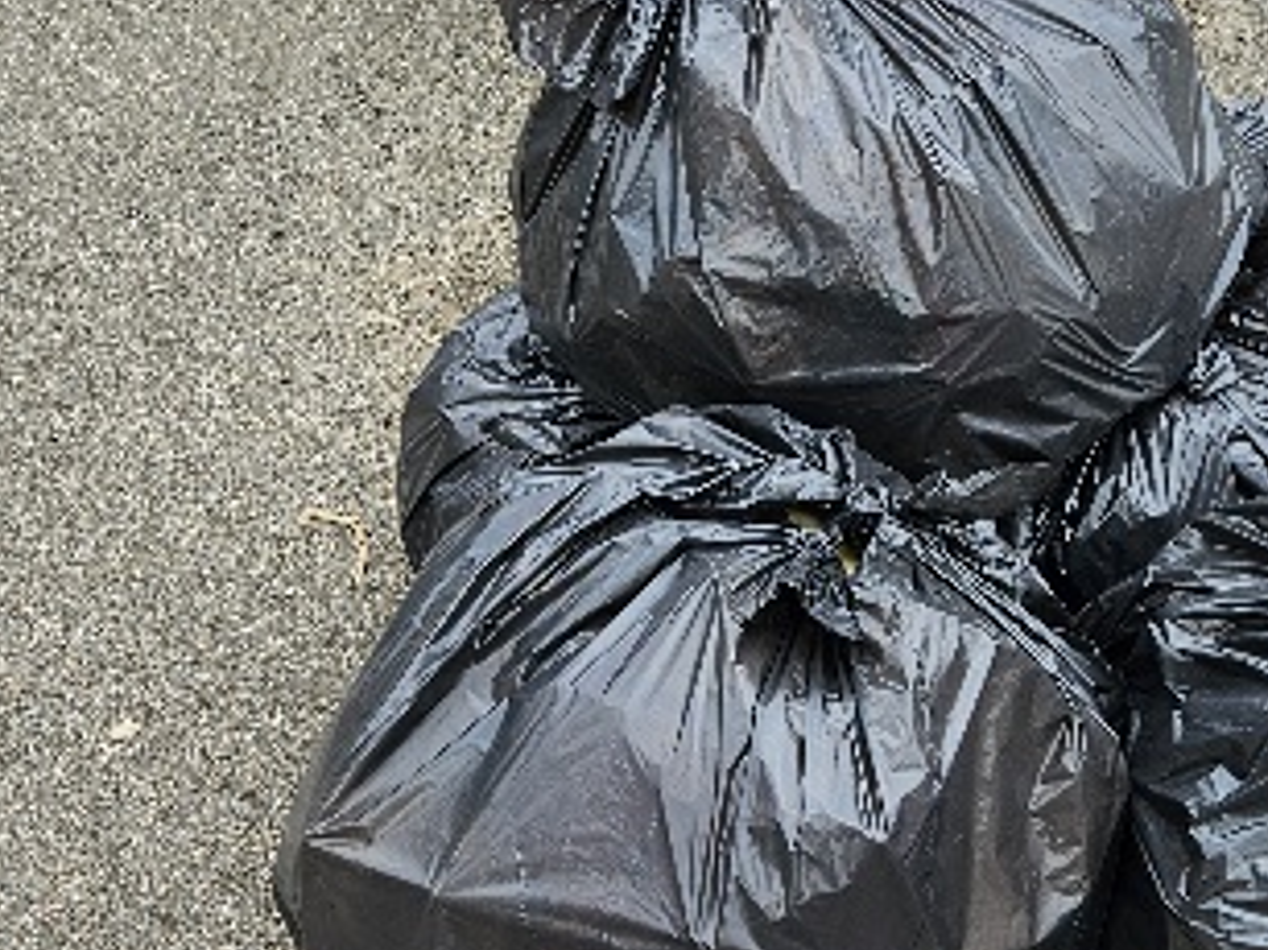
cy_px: 335
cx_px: 938
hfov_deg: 31.7
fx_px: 2197
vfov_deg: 24.3
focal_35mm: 60
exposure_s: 1/357
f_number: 1.8
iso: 25
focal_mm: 5.4
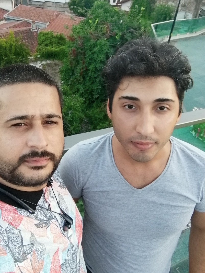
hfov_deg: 40.5
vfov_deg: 52.0
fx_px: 276
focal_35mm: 35
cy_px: 100
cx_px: 85
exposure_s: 1/100
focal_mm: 2.7
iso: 64
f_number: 2
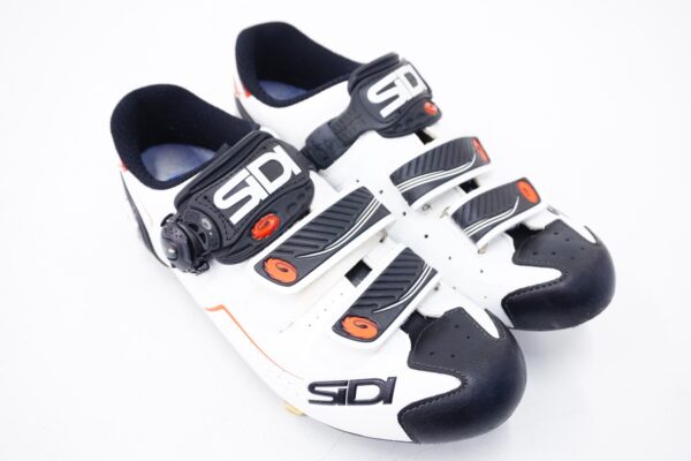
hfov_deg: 51.3
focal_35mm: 38
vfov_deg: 35.5
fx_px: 720
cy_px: 230
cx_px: 346
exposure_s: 1/30
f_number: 5.6
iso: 1600
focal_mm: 25
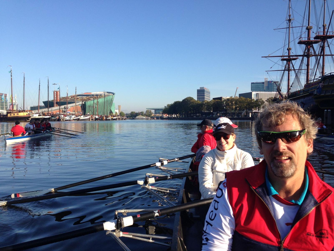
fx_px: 318
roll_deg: -0.8
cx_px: 167
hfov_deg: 55.4
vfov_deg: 42.9
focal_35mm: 33
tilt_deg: -6.6
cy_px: 126
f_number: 2.4
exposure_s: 1/1085
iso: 50
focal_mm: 4.12
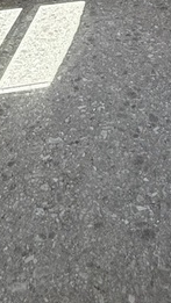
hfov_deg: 19.1
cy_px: -140
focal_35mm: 63
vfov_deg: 25.7
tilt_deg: -12.4
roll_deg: +0.0
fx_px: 507
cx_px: 109
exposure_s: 1/203
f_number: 2.2
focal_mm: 2.22
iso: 64
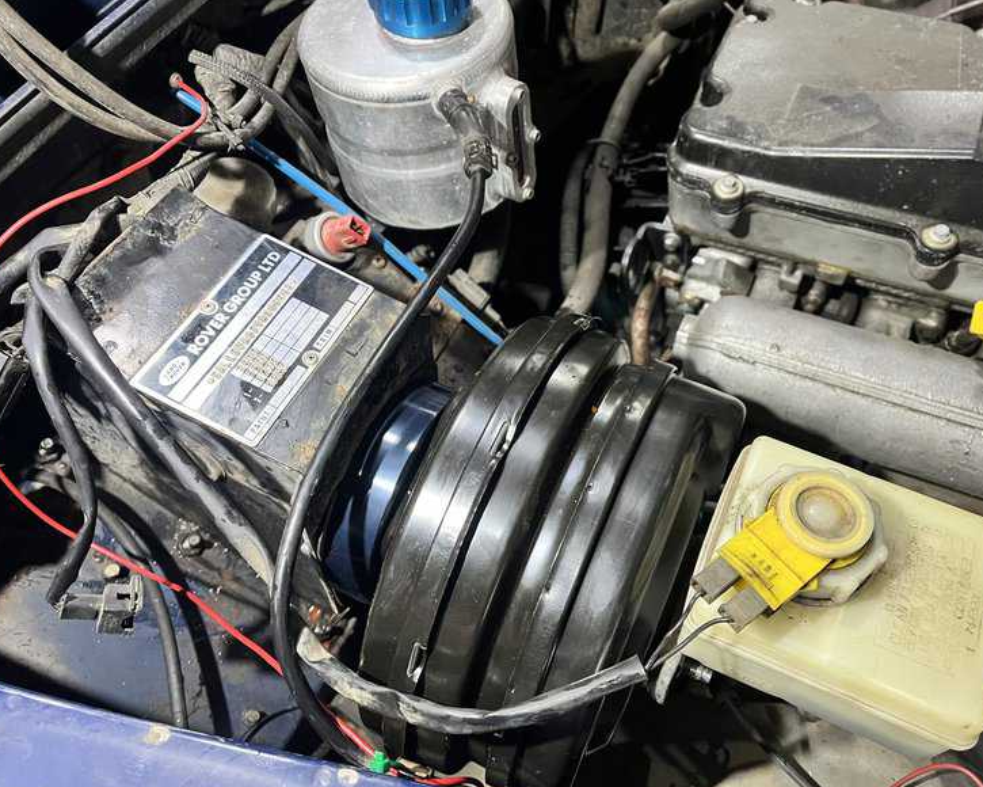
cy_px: 402
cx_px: 526
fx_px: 815
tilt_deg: -55.2
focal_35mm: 28
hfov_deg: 62.1
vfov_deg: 51.5
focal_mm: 5.1
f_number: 1.6
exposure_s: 1/50
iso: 200
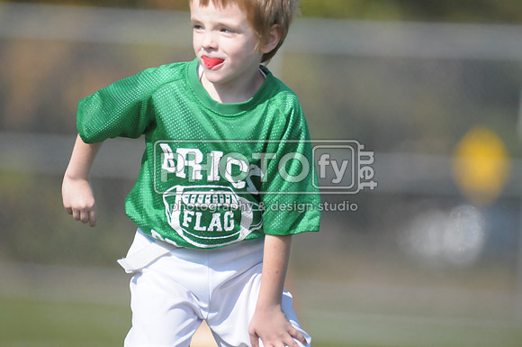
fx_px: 8253
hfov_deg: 3.6
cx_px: 261
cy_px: 174
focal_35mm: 570
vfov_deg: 2.4
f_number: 4
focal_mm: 380
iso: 1600
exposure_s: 1/8000
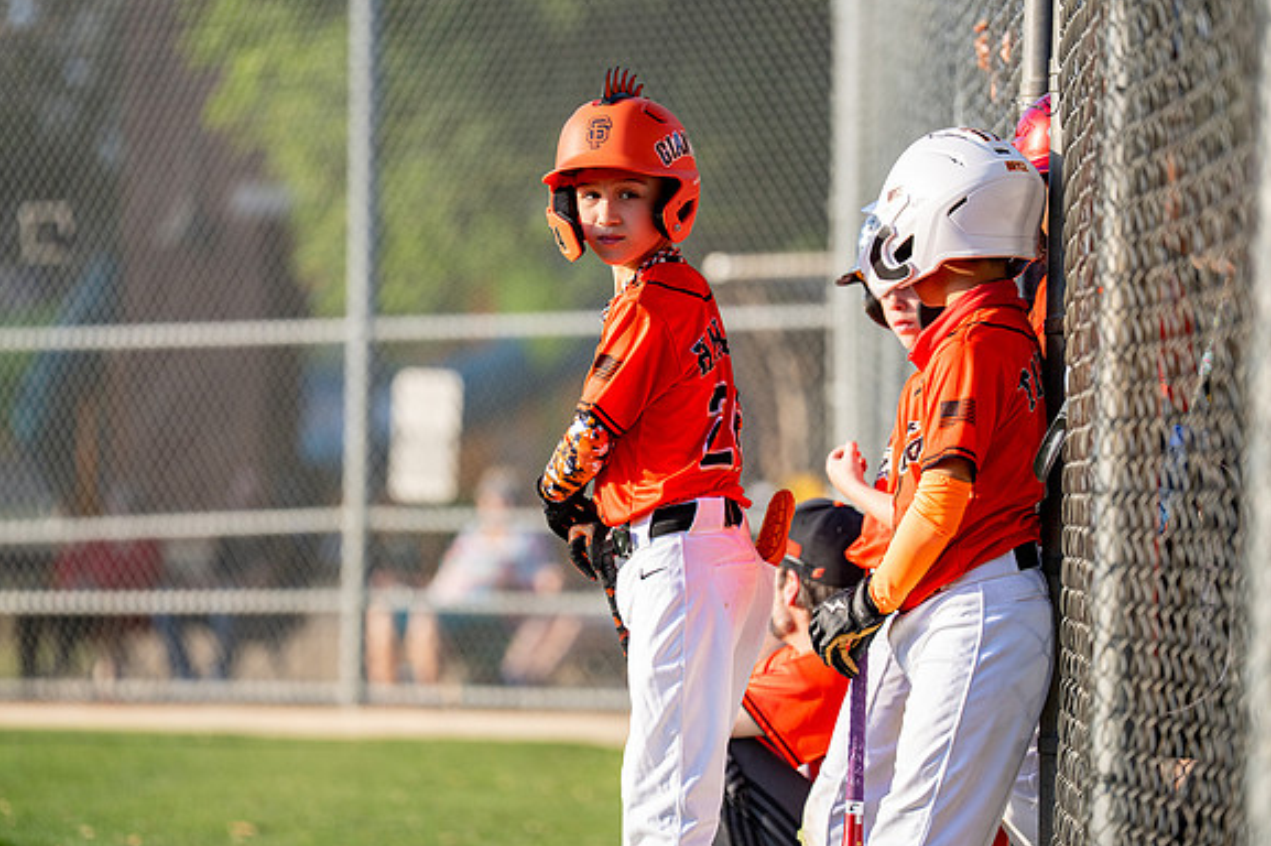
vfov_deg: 6.4
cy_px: 425
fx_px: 7515
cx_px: 640
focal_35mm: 213
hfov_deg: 9.7
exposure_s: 1/2500
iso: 400
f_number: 2.8
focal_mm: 185
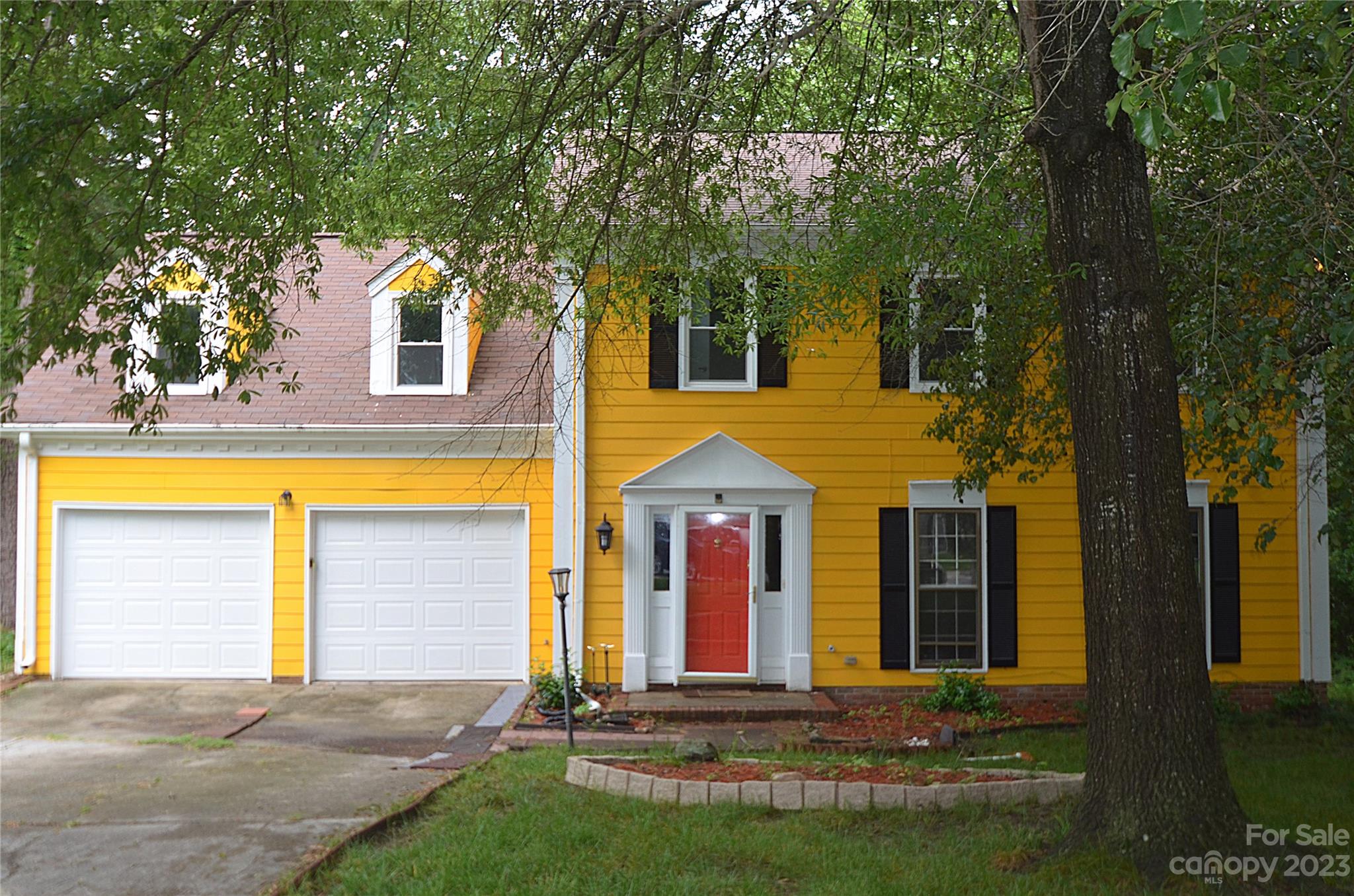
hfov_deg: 62.0
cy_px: 448
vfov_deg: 43.4
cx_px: 677
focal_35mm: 30
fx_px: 1126
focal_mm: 20
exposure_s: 1/125
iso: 400
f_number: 4.2
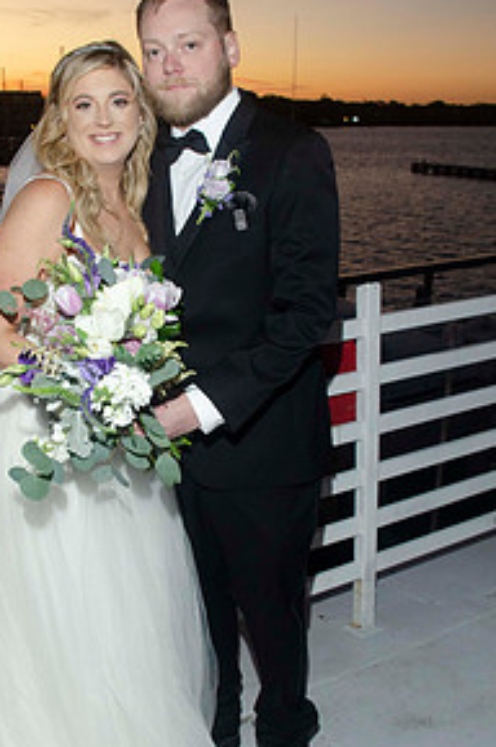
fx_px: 870
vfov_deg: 46.4
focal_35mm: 42
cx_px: 163
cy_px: 403
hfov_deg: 31.6
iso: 800
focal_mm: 18
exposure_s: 1/100
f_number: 5.6
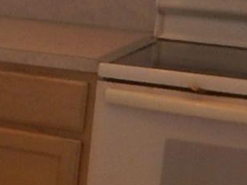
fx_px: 1284
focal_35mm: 180
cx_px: -329
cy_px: 142
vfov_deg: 8.2
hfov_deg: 9.8
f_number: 2.8
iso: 125
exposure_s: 1/30
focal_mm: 4.3
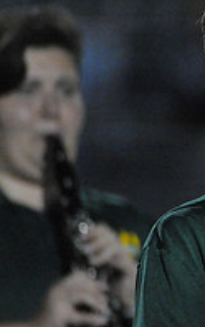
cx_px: 410
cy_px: 145
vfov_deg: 1.2
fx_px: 15942
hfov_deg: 0.7
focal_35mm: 1786
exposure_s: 1/200
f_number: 6.3
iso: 6400
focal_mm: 600
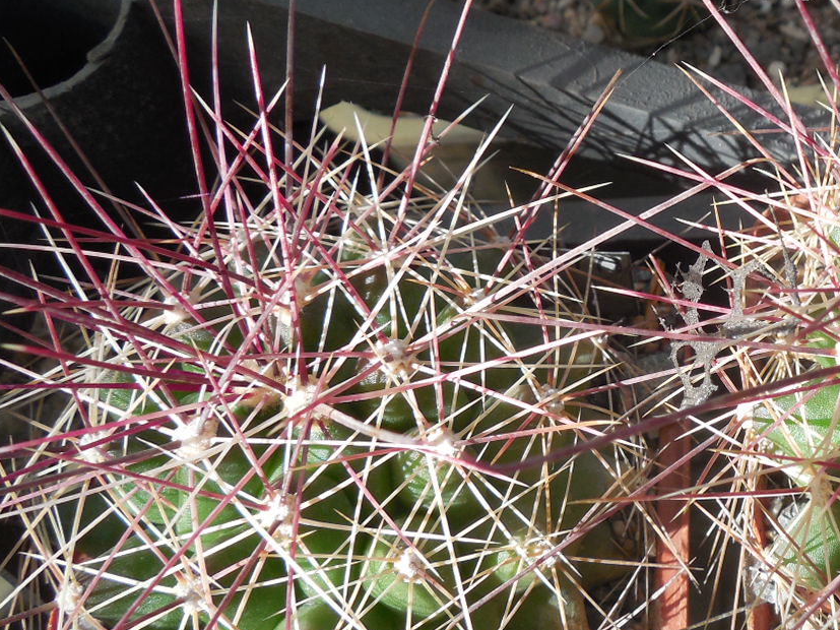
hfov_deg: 30.7
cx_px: 760
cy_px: 271
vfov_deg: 24.4
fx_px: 1456
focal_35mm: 60
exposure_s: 1/500
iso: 125
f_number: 3.6
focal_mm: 5.6
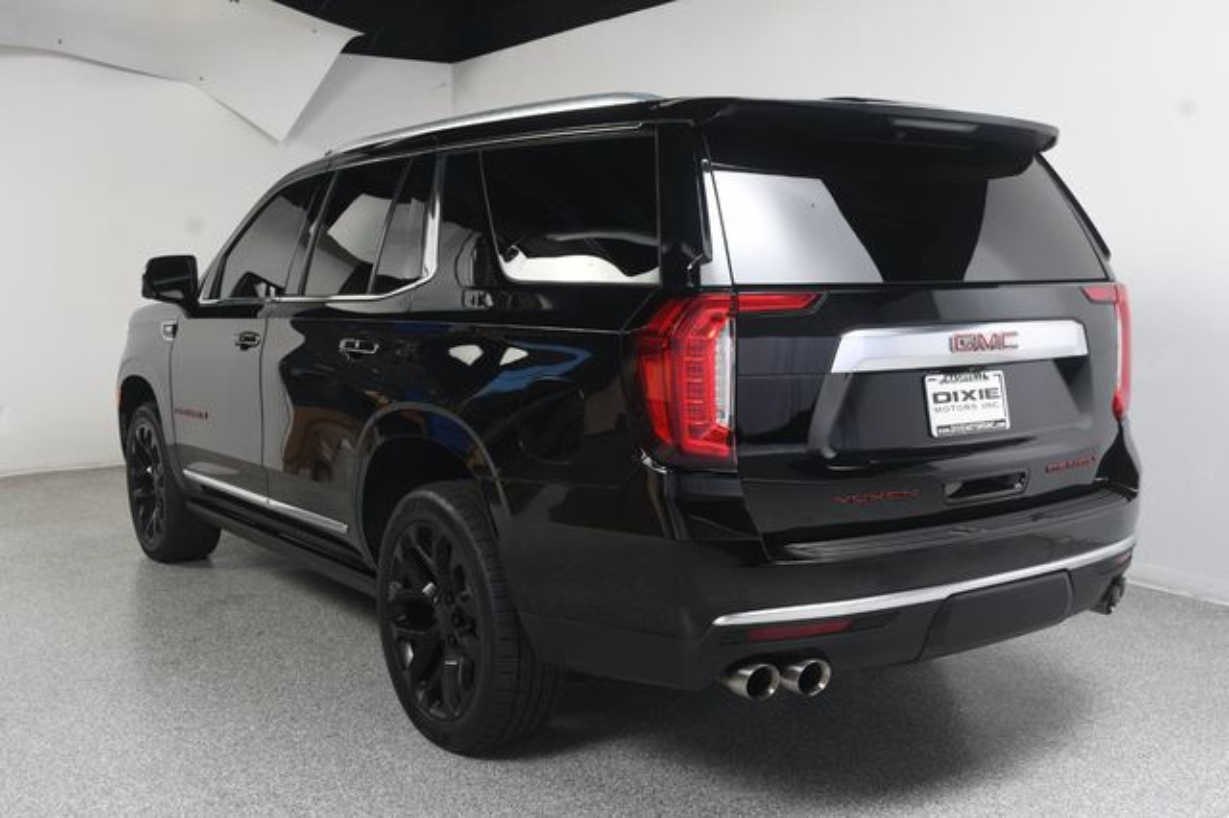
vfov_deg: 36.8
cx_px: 614
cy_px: 409
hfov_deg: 53.2
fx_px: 1228
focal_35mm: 36
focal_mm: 24
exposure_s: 1/160
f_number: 8
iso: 100
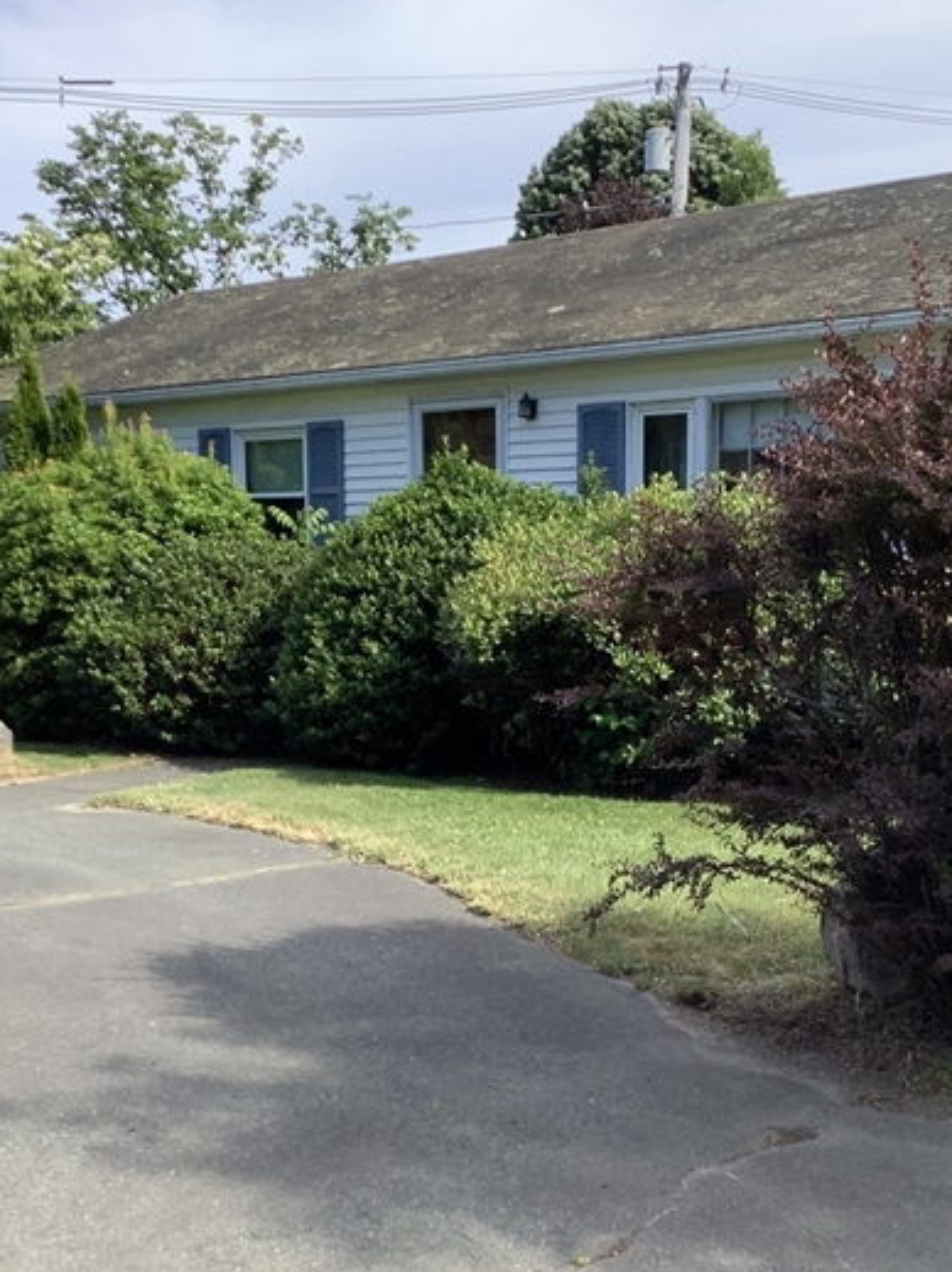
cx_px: 449
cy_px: 737
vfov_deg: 41.1
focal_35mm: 46
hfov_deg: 31.5
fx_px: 1688
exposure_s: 1/657
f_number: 2.4
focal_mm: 3.3
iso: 25
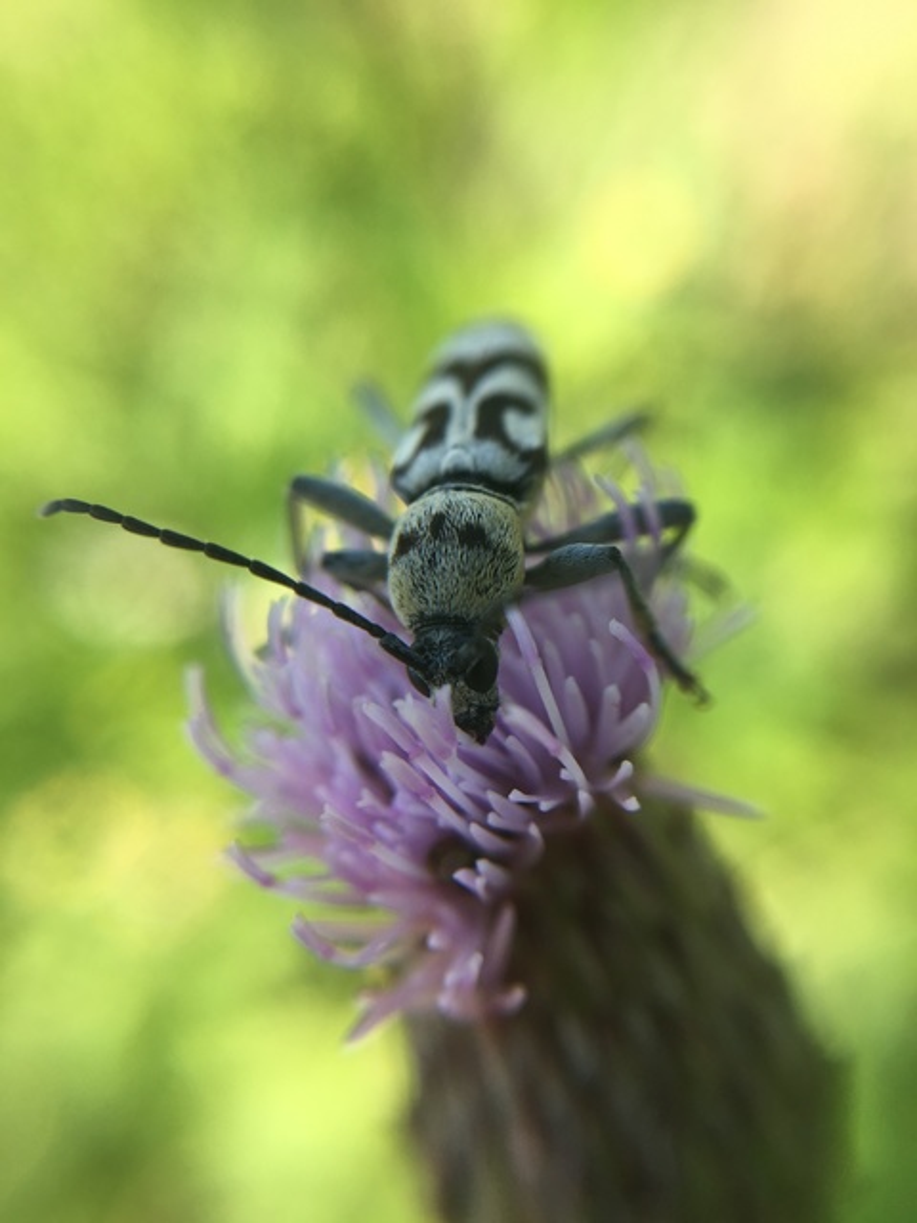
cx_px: 458
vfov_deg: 61.7
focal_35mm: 29
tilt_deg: -57.7
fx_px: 1024
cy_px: 612
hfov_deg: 48.2
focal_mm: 4.15
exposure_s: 1/530
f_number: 2.2
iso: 25
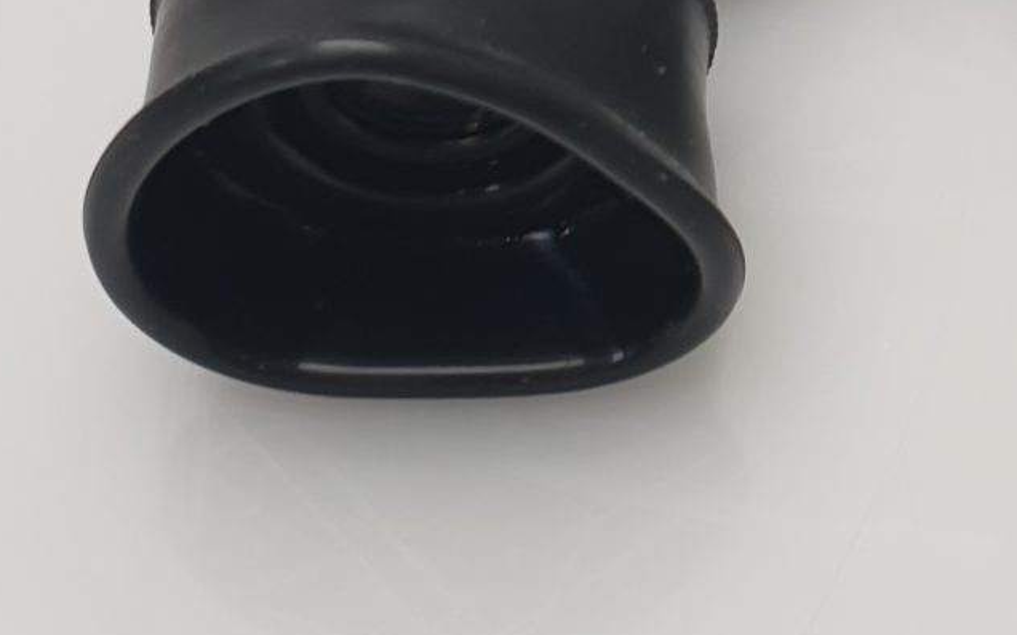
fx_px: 3075
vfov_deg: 11.2
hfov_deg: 18.6
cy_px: -416
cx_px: 833
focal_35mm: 111
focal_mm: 4.3
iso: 64
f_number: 2.4
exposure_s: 1/50
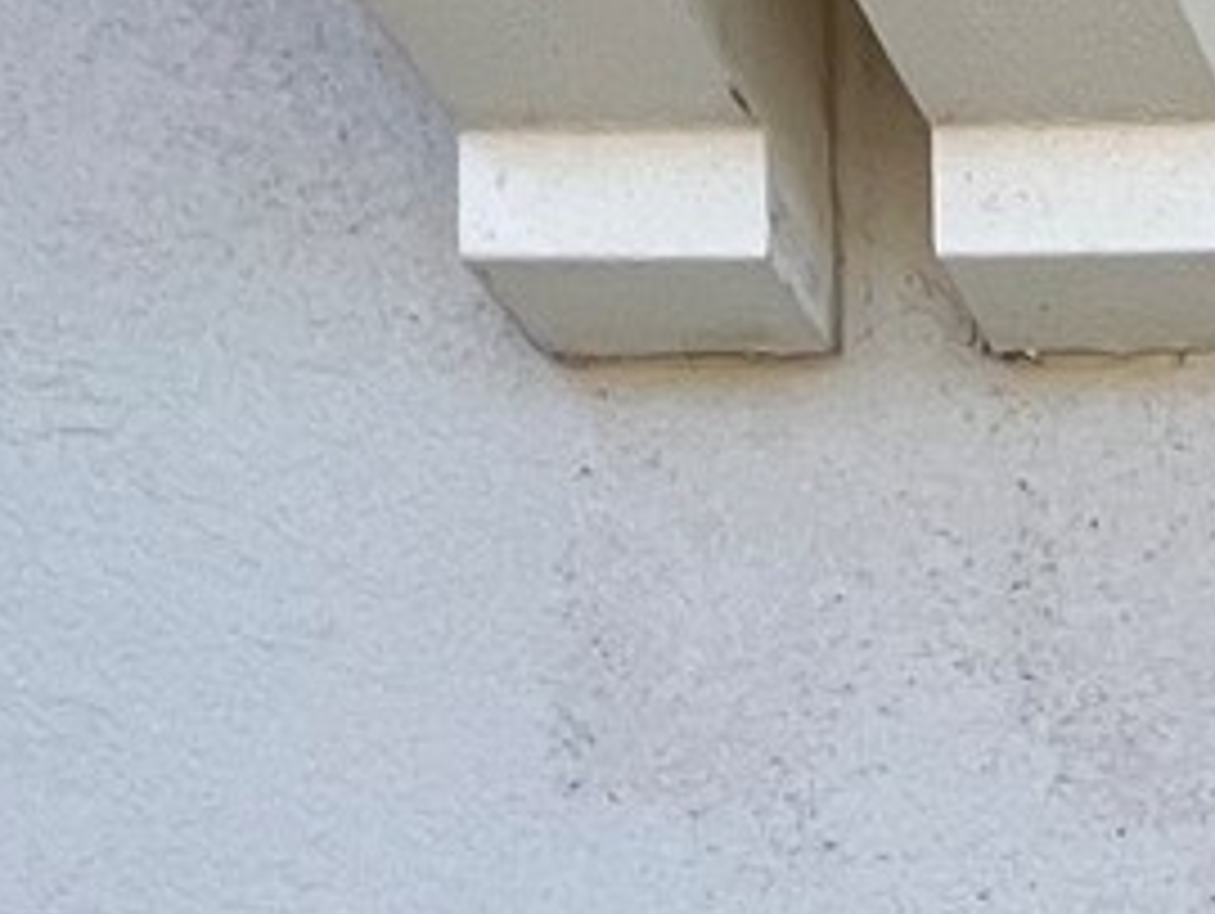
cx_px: 2470
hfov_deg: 17.5
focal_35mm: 77
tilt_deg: -1.0
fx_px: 2705
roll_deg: -0.3
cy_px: 2616
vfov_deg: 11.9
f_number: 1.8
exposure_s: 1/363
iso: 32
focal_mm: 1.57
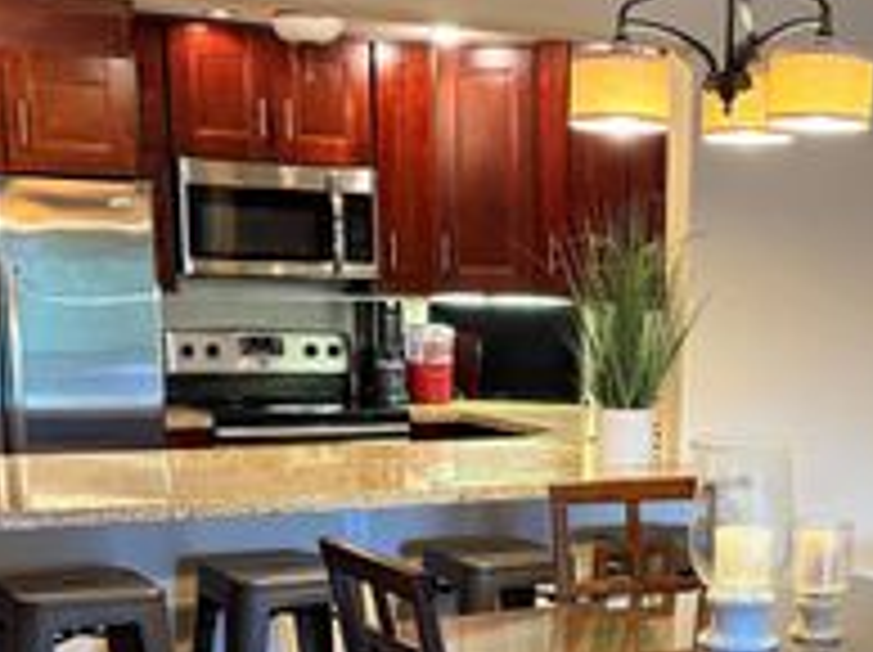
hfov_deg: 30.9
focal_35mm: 62
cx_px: 612
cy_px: 618
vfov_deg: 22.9
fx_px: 1562
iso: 400
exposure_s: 1/60
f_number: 1.78
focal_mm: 6.76
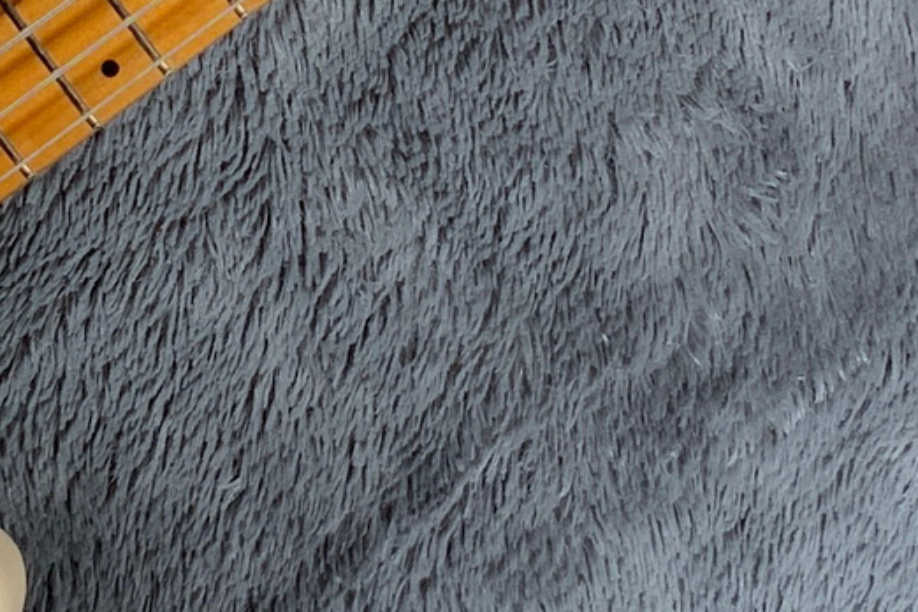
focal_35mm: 148
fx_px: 3774
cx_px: 292
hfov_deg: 13.8
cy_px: 86
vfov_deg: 9.2
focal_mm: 3
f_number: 1.8
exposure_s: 1/104
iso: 16
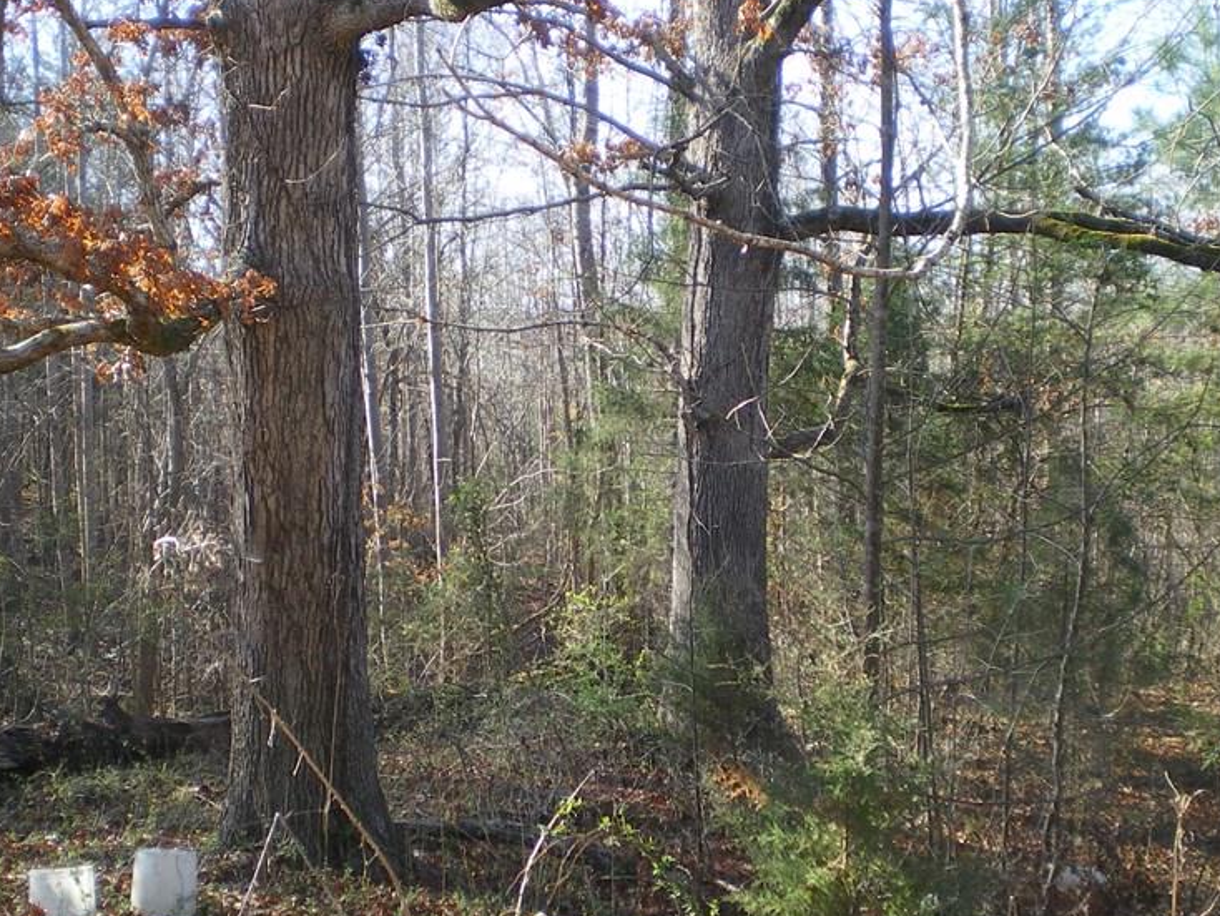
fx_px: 1869
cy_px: 457
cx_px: 600
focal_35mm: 53
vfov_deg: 27.5
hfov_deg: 36.2
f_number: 3.1
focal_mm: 6.3
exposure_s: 1/100
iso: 64
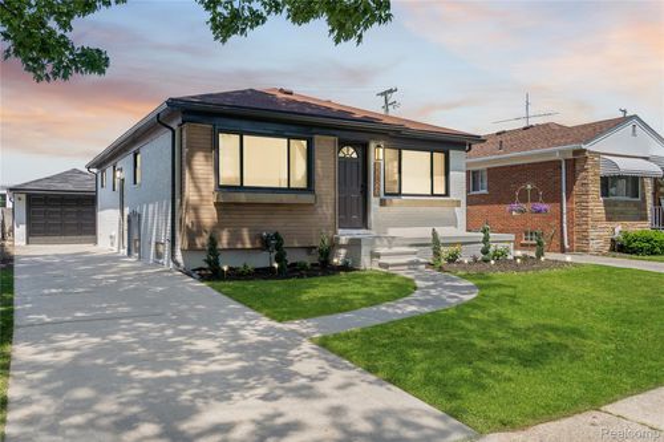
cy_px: 221
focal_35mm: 28
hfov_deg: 65.5
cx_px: 332
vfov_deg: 46.4
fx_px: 516
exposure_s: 1/25
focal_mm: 28
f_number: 10
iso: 100
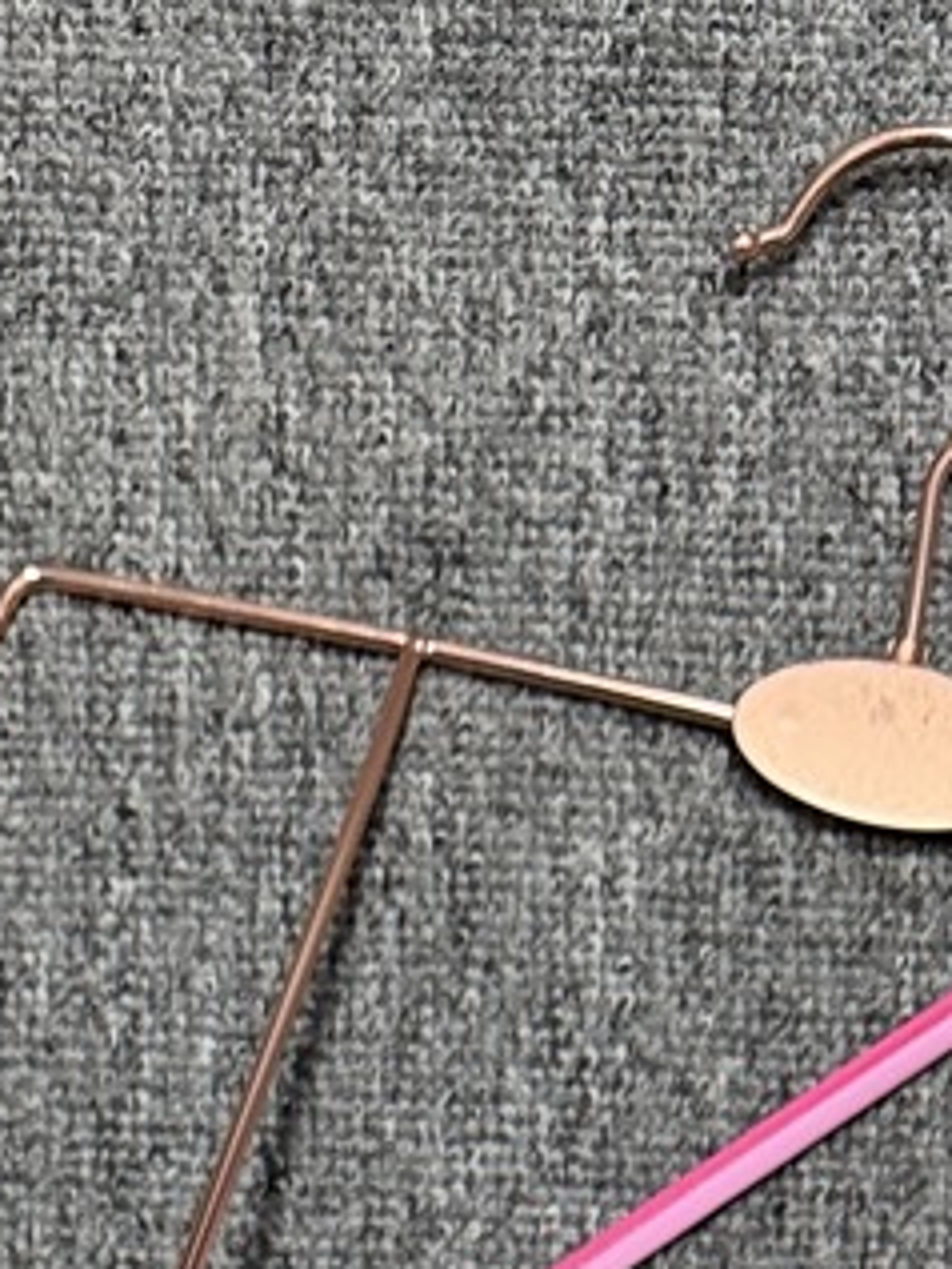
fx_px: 3994
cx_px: 448
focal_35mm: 109
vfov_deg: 14.1
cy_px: 2786
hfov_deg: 13.6
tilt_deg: -88.0
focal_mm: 6.76
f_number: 1.78
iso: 250
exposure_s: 1/50
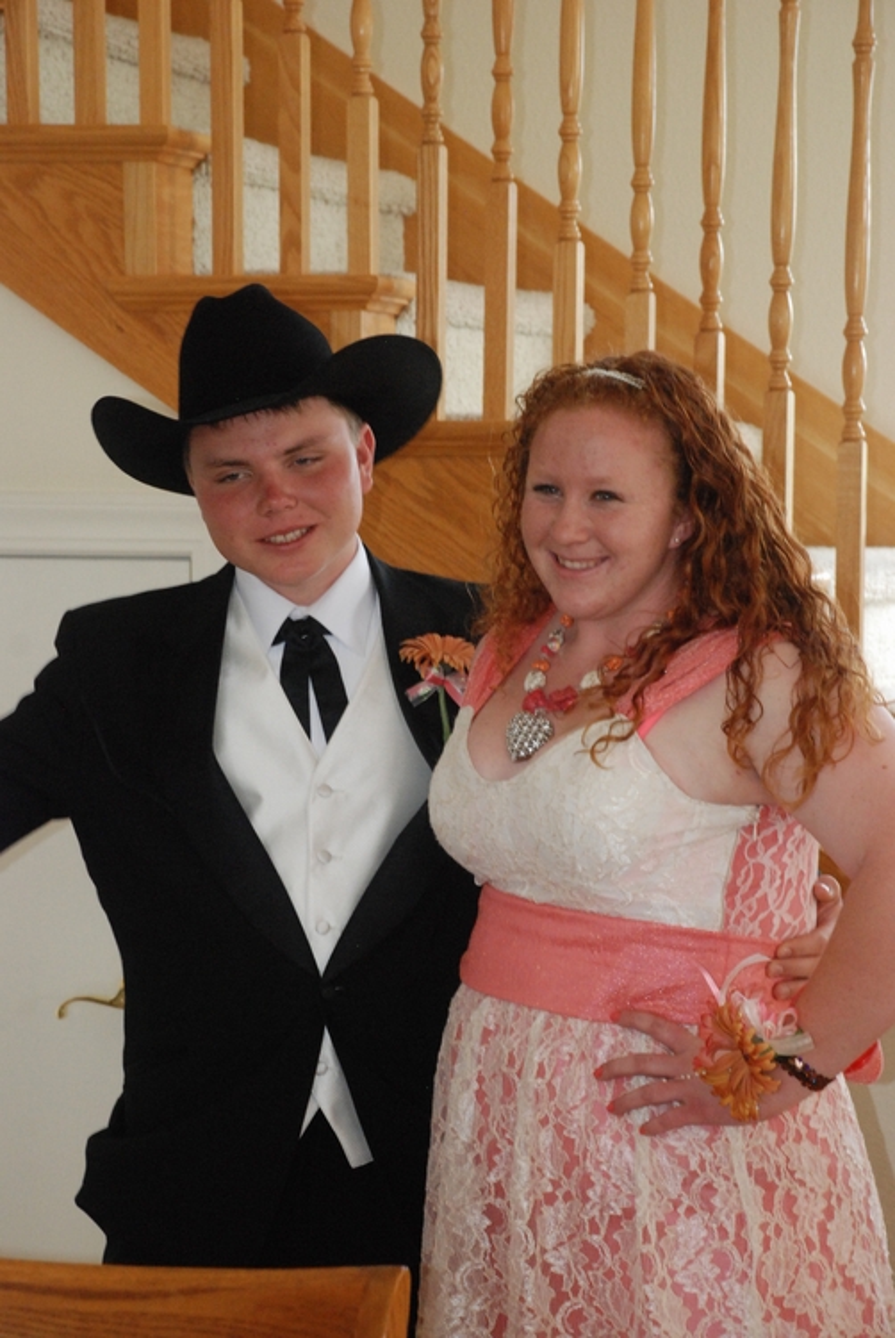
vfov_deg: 18.2
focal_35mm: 112
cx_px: 448
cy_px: 669
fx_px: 4183
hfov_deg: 12.2
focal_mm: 75
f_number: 5.6
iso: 1600
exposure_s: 1/100
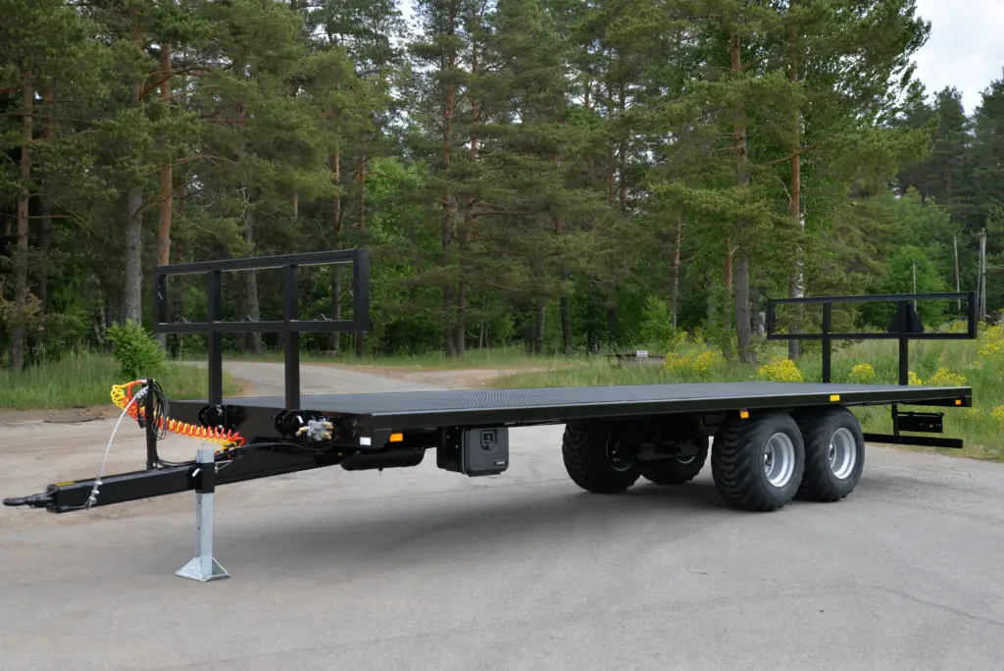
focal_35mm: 44
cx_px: 502
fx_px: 1228
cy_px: 336
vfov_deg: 30.6
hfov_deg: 44.5
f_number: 5
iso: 1250
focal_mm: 44
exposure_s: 1/4000
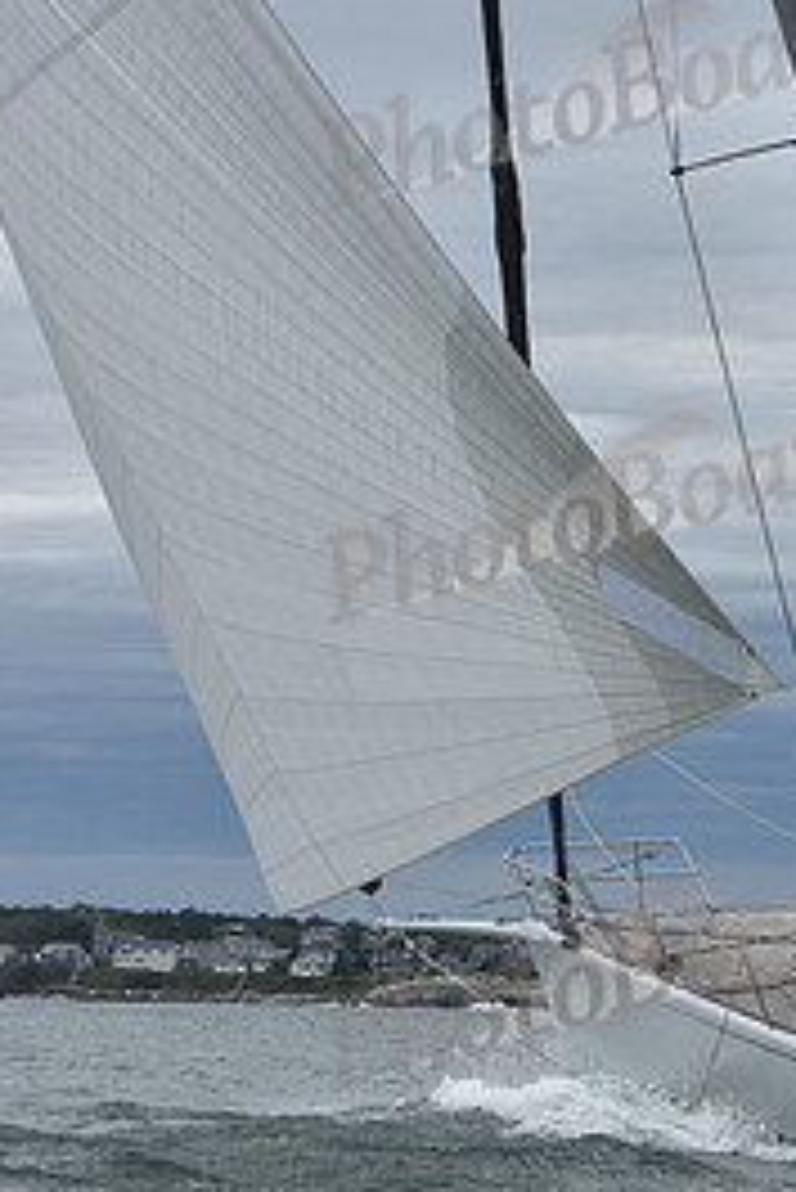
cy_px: 677
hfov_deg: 8.8
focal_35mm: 153
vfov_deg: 13.4
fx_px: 5067
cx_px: 1192
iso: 320
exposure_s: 1/1000
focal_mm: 70
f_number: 8
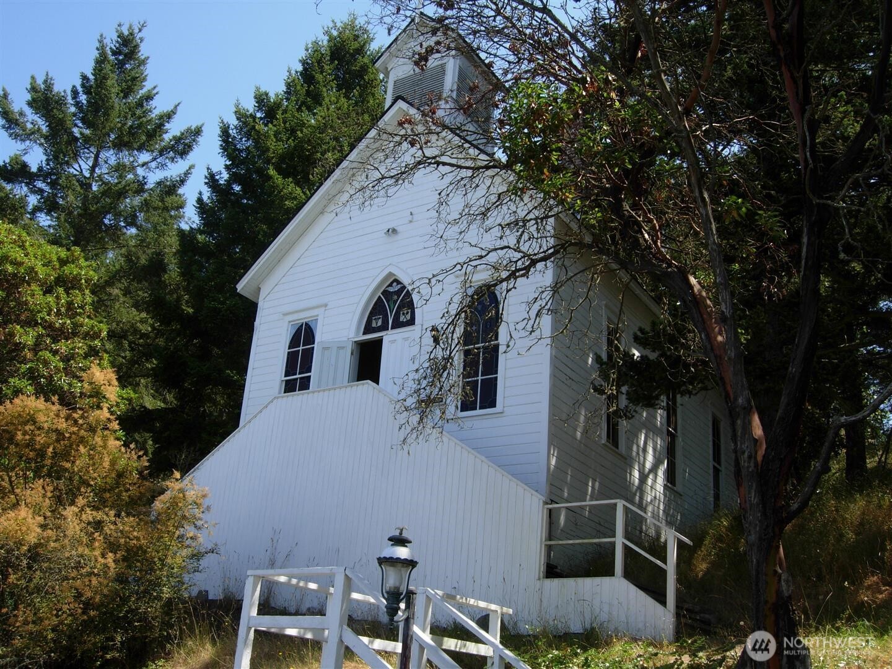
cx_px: 446
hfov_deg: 51.4
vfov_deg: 39.7
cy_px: 334
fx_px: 928
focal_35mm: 36
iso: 50
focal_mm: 7.5
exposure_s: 1/197
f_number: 5.4
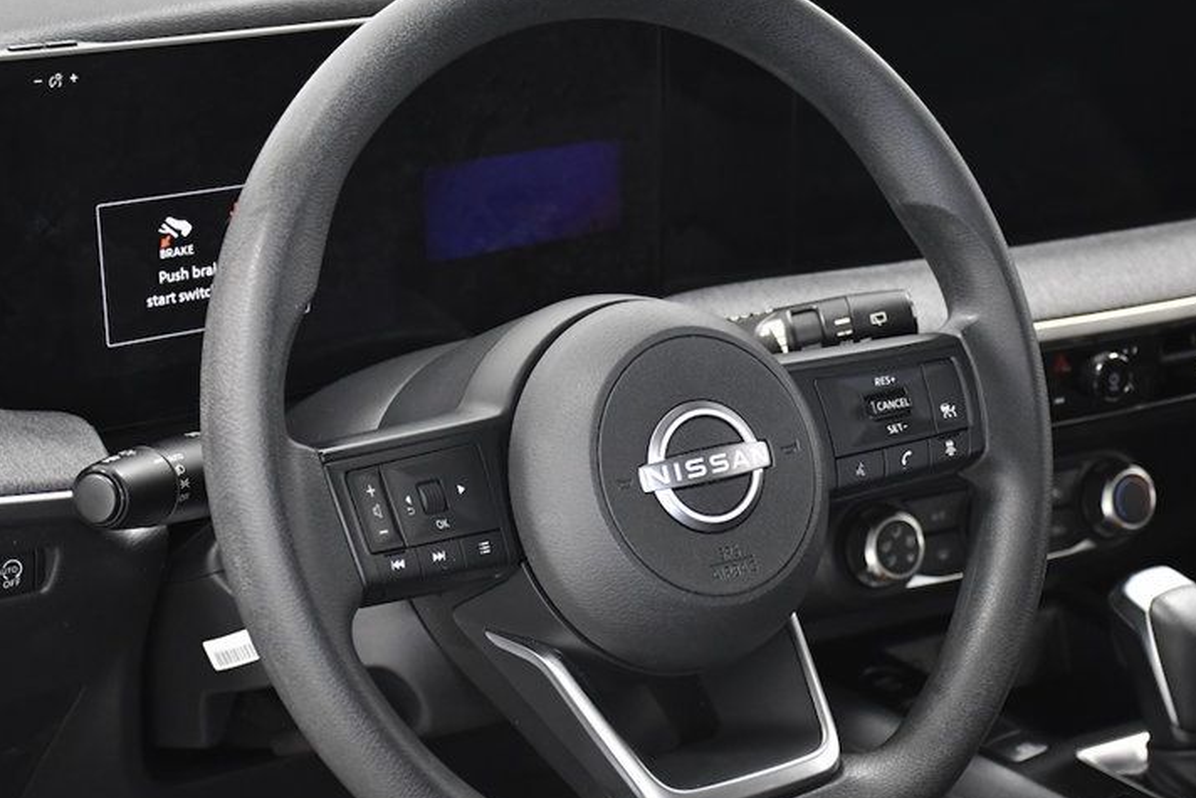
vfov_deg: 16.6
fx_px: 2725
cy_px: 483
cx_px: 697
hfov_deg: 24.7
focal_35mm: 82
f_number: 4.5
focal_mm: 38
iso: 2500
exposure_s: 1/160
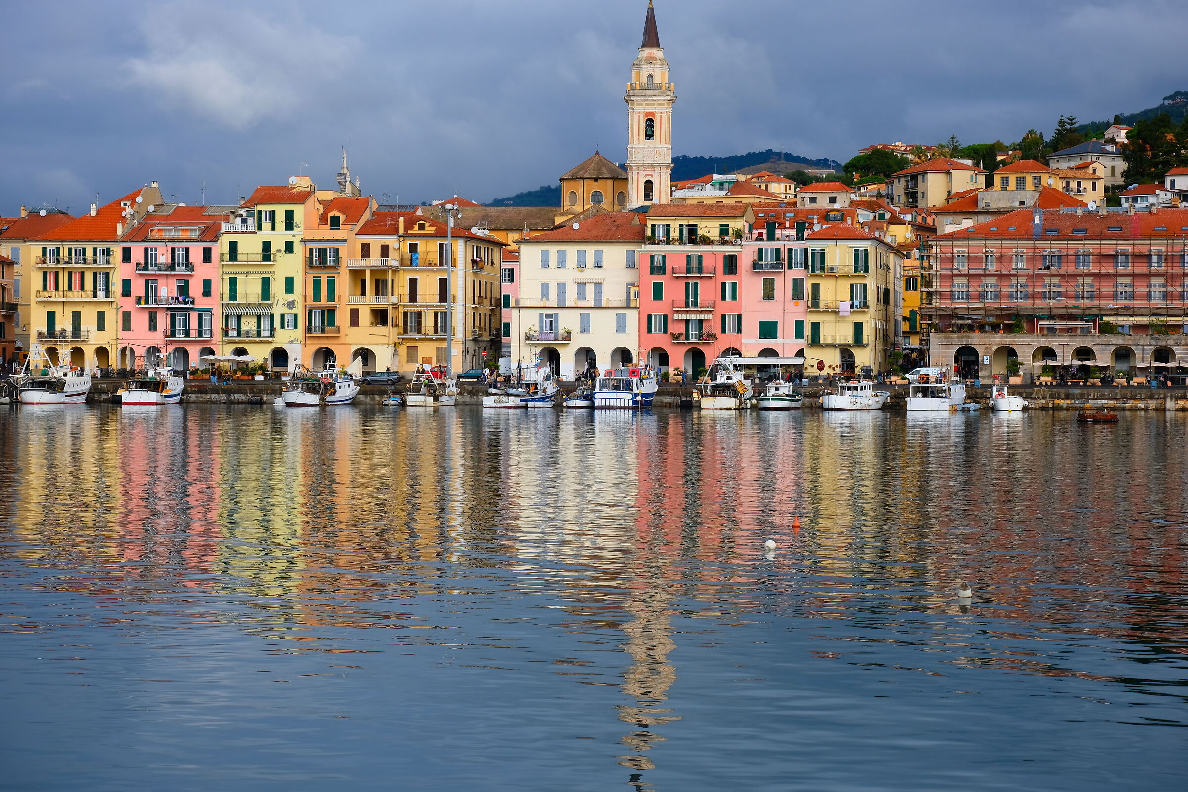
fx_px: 2475
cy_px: 396
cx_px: 594
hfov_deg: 27.0
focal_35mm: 75
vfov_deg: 18.2
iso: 200
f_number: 9
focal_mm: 50
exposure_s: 1/350
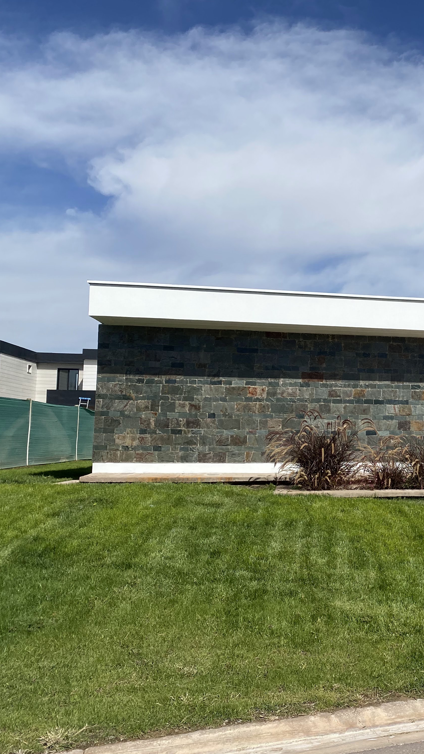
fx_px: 759
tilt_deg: +4.3
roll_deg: -1.0
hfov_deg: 28.3
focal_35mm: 38
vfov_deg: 52.8
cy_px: 377
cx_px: 471
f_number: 1.8
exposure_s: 1/5236
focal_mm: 4.25
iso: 32
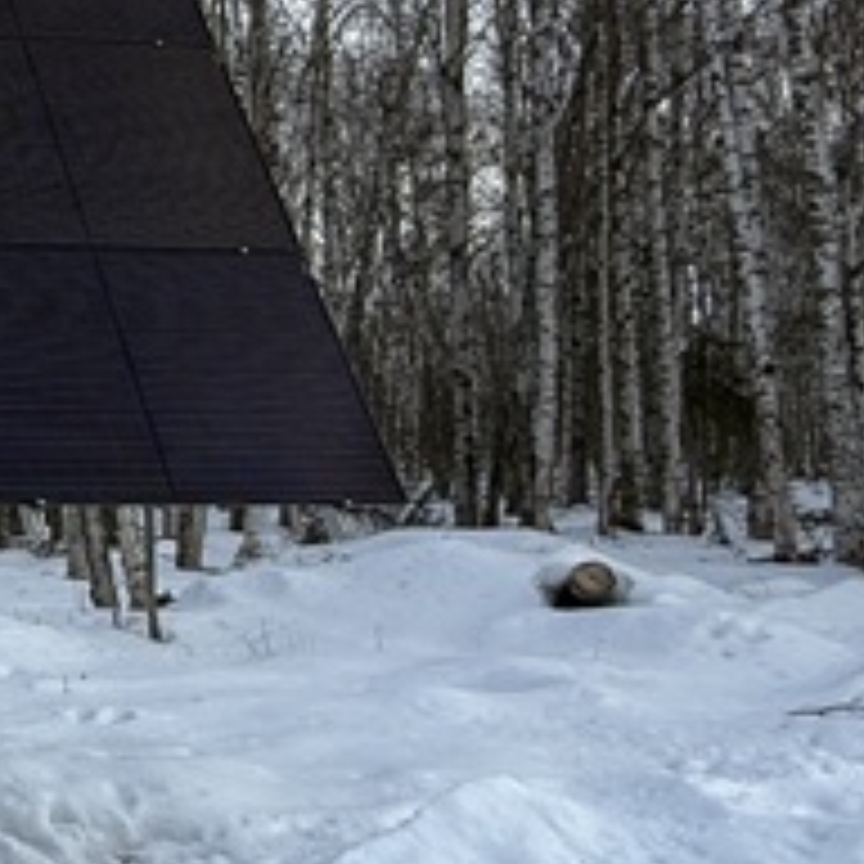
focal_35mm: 52
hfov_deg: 22.8
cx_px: -590
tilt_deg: +4.8
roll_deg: -0.2
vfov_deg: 32.5
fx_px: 1468
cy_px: 297
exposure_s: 1/372
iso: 50
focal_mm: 2.22
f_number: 2.2
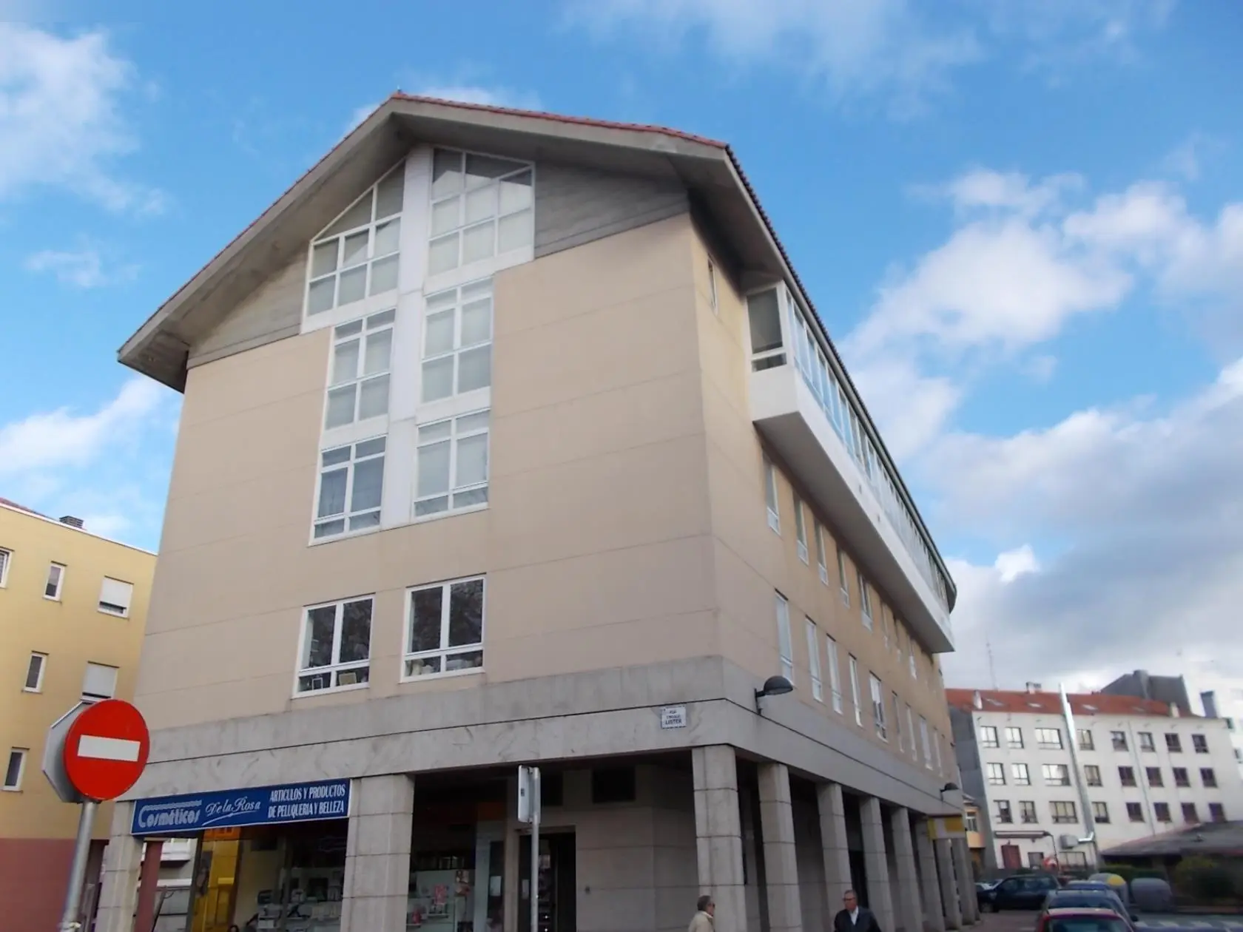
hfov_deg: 67.3
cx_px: 622
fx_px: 934
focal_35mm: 26
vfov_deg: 53.1
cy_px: 466
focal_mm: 4.6
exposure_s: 1/400
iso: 80
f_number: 3.2
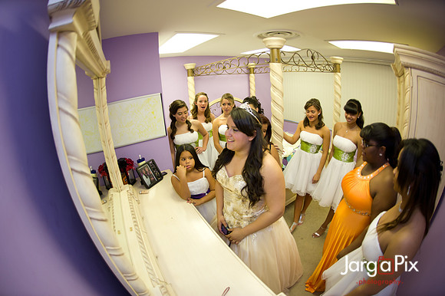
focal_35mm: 16
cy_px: 148
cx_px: 222
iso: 1600
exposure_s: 1/125
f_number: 3.2
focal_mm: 16
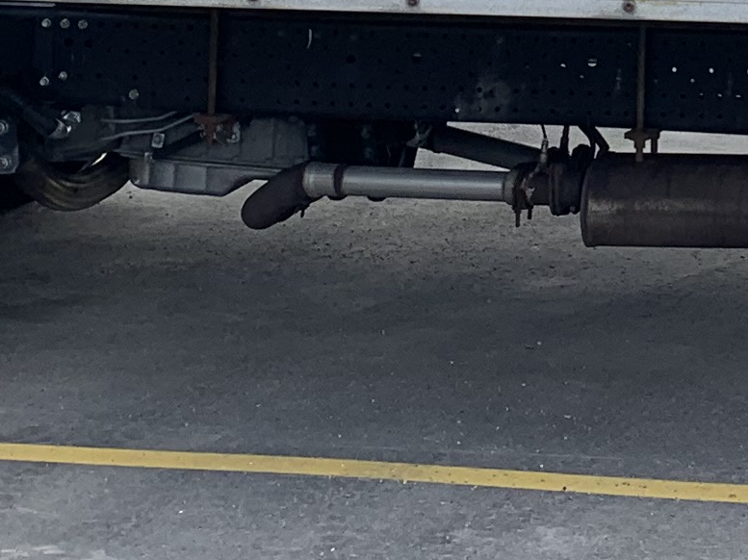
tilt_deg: +1.6
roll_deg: +0.4
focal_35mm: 135
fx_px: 2916
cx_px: 1009
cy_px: -510
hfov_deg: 14.0
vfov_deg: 10.2
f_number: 1.8
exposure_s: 1/822
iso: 25
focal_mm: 4.25
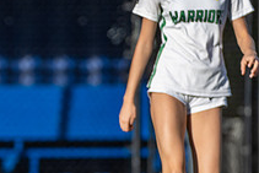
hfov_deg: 1.9
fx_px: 7789
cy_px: 91
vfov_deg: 1.3
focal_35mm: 1082
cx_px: -112
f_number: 4
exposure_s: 1/1000
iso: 180
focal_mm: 300
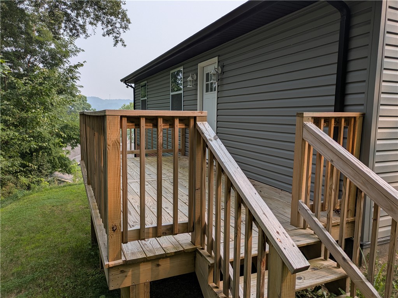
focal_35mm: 25
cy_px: 149
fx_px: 288
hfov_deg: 69.4
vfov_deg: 54.9
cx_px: 199
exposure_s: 1/1225
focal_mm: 5.43
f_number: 1.89
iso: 45
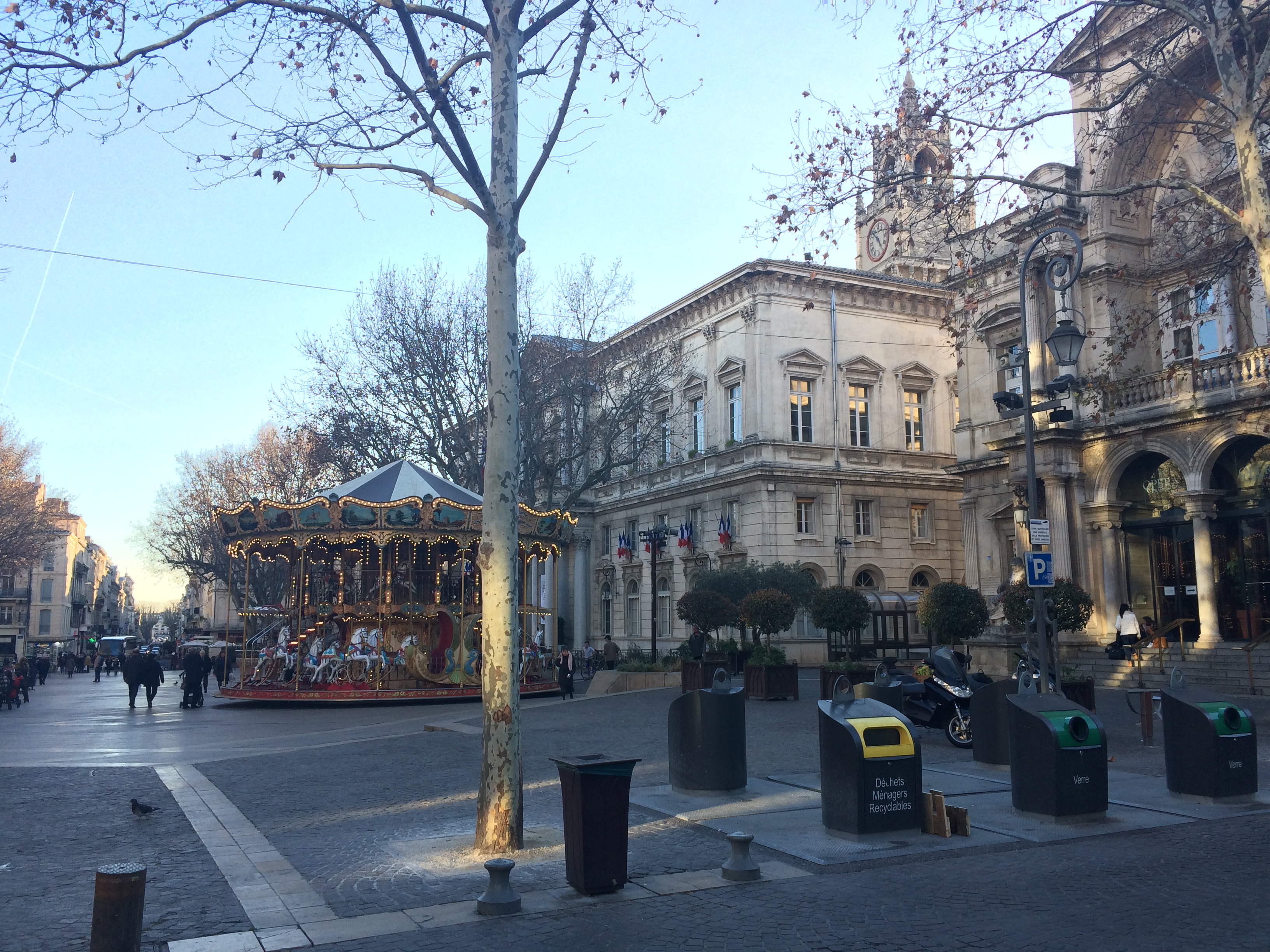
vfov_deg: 48.2
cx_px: 635
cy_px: 476
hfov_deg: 61.7
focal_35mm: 29
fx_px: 1064
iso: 32
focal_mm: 4.15
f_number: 2.2
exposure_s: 1/295
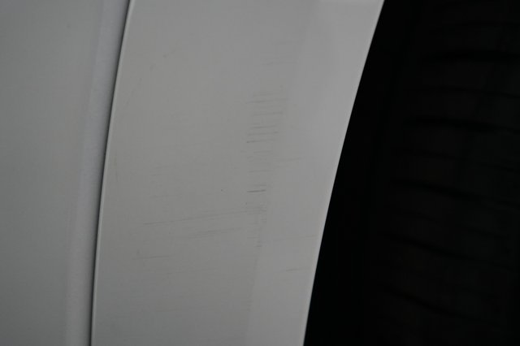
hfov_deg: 65.5
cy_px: 173
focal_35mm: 28
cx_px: 260
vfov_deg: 46.4
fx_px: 404
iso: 2000
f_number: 2.8
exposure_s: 1/160
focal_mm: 28
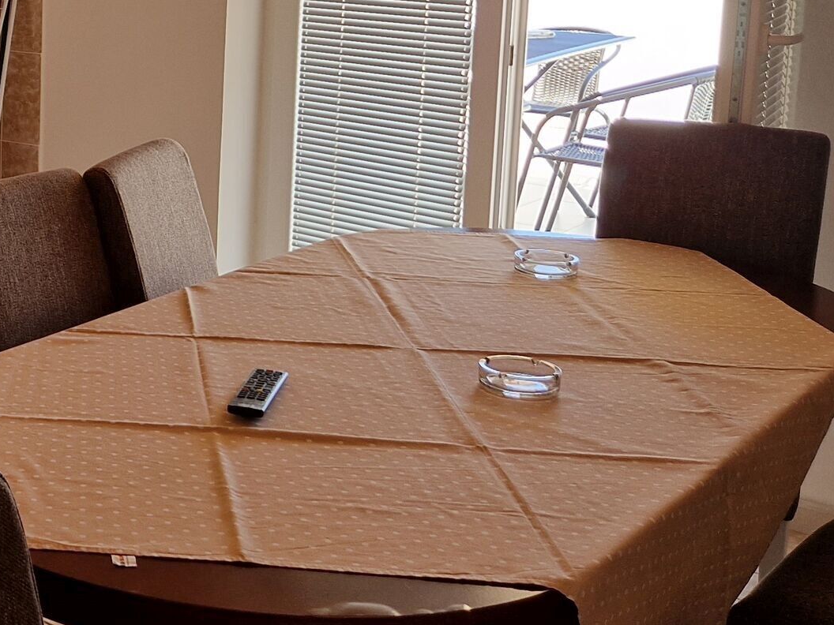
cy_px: 71
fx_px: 1470
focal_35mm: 61
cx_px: -220
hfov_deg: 27.1
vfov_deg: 23.4
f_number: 1.8
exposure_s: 1/100
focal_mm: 5.4
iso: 50
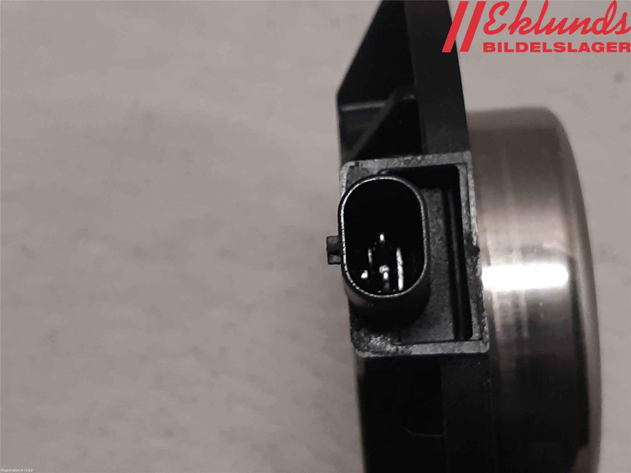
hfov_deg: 67.3
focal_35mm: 26
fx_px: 474
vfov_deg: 53.1
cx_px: 316
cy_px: 236
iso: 80
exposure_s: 1/50
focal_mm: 3.93
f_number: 1.7
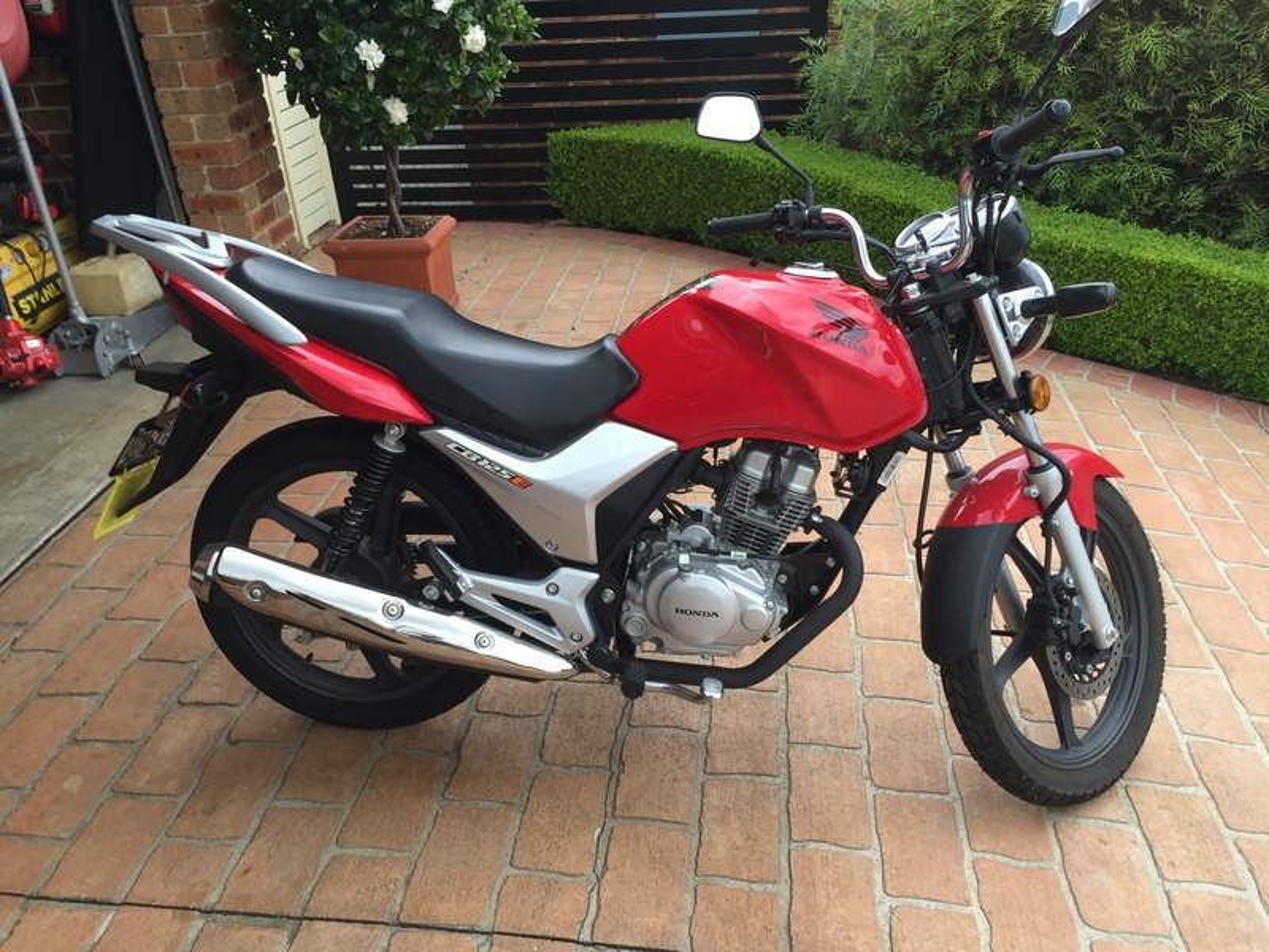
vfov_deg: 48.2
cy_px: 476
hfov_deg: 61.7
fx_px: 1063
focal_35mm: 29
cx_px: 634
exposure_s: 1/111
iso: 32
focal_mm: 4.15
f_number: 2.2
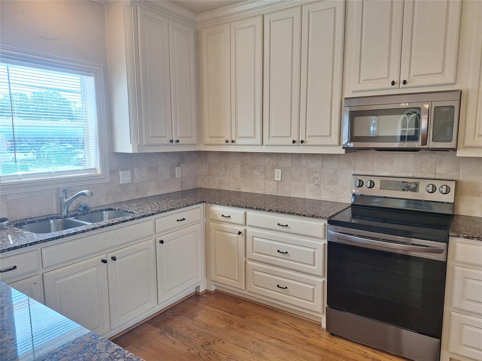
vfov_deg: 58.9
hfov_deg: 73.9
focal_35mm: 23
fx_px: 320
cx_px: 241
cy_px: 180
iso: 40
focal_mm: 5.54
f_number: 1.8
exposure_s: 1/120
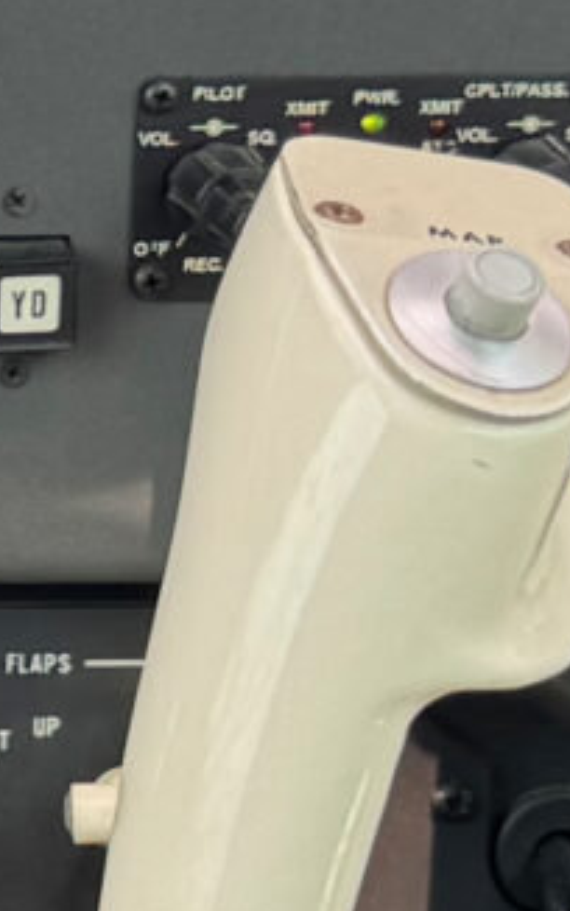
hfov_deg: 6.1
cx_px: -1115
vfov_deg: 10.5
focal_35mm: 200
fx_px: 4967
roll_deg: -1.8
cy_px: 254
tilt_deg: -15.5
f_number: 1.78
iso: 64
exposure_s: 1/191
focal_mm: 6.76
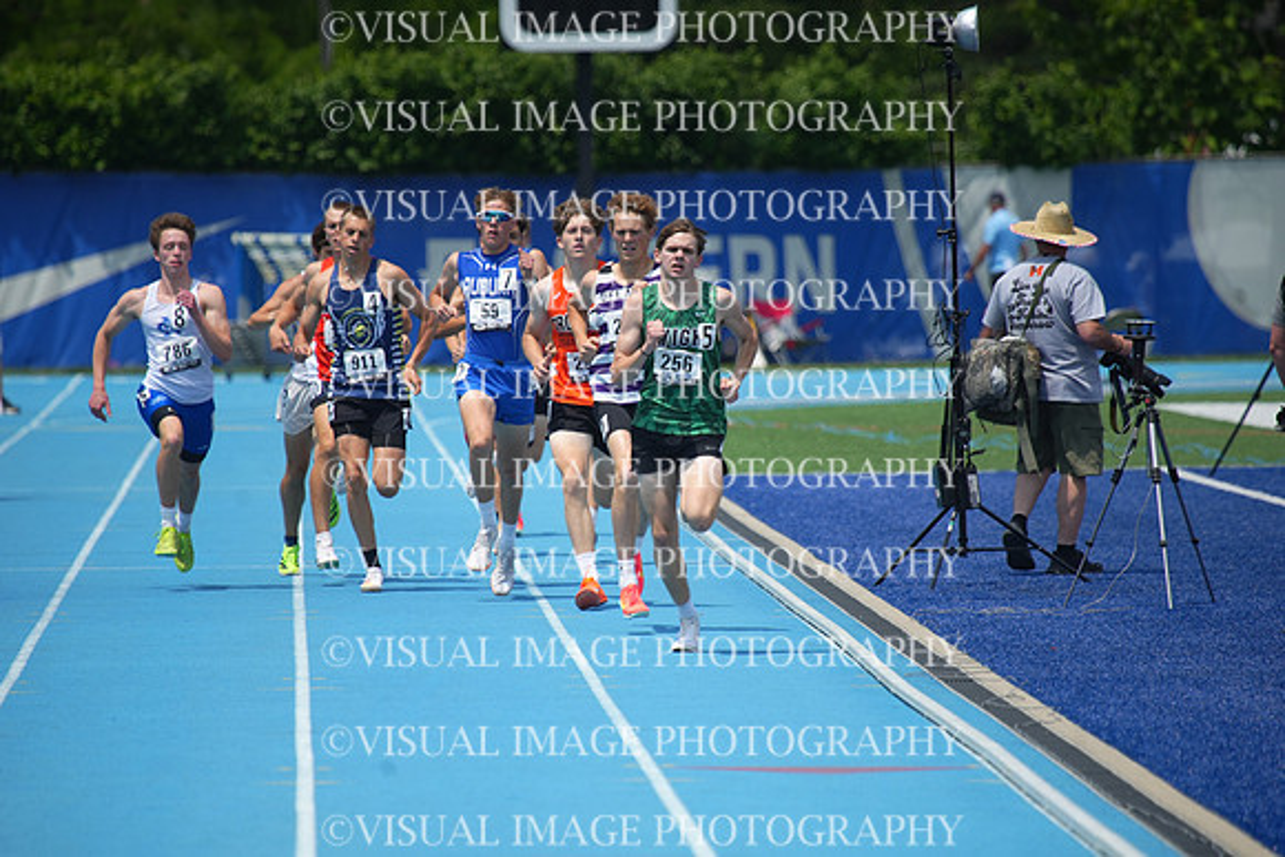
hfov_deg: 5.2
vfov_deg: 3.4
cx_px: 642
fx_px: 14280
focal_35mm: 400
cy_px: 428
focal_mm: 400
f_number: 5.6
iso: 400
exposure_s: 1/2500
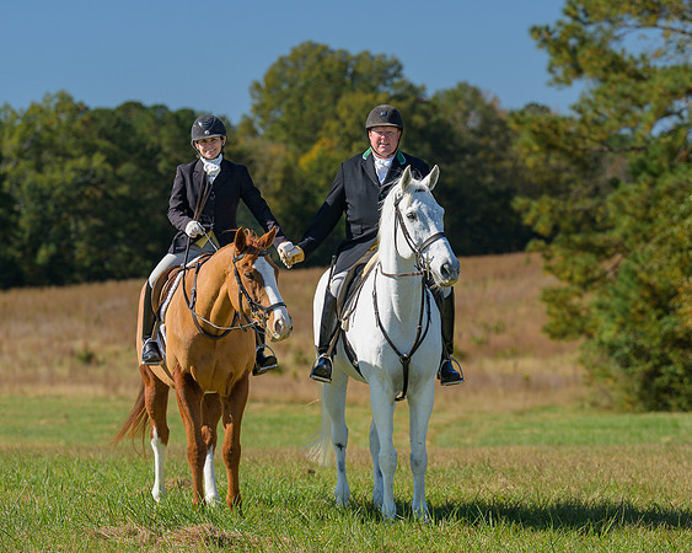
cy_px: 261
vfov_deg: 9.3
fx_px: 3411
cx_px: 396
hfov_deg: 11.6
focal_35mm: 167
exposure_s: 1/640
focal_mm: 120
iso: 200
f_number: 4
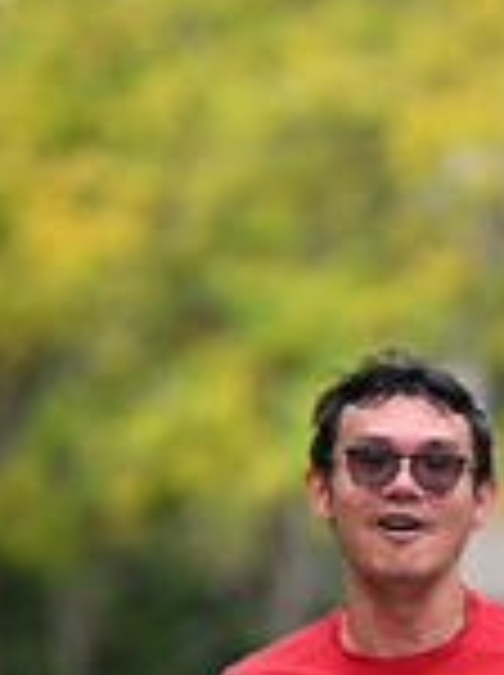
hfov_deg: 2.5
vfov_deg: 3.4
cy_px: 675
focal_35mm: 583
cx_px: 664
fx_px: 11350
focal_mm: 165
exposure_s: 1/2000
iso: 640
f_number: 2.8
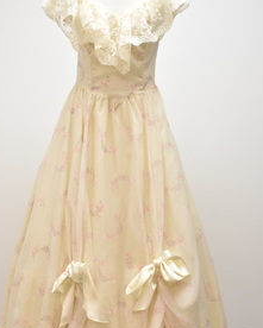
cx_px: 107
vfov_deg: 35.4
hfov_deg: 28.7
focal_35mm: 53
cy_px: 200
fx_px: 513
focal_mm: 23
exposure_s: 1/100
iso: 1000
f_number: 4.5
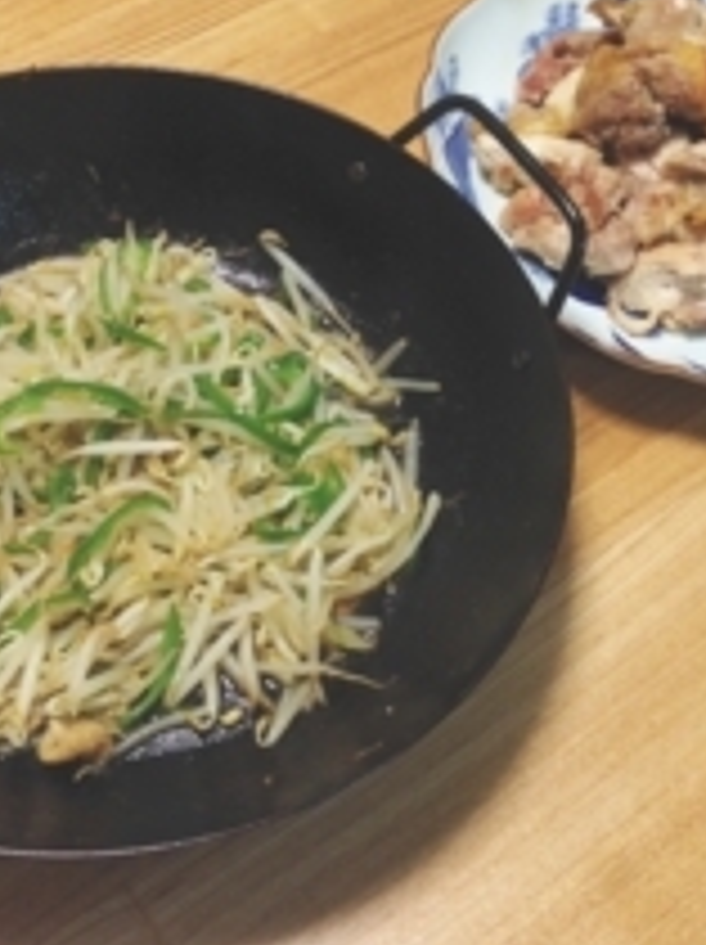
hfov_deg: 23.1
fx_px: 1717
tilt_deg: -54.8
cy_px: 464
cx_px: 472
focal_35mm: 63
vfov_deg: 30.8
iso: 64
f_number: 2.4
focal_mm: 4.12
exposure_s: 1/20
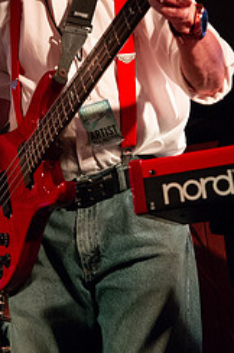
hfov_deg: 16.4
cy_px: 52
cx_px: 103
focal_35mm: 83
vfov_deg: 24.0
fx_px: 811
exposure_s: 1/125
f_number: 6.3
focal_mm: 45
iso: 6400
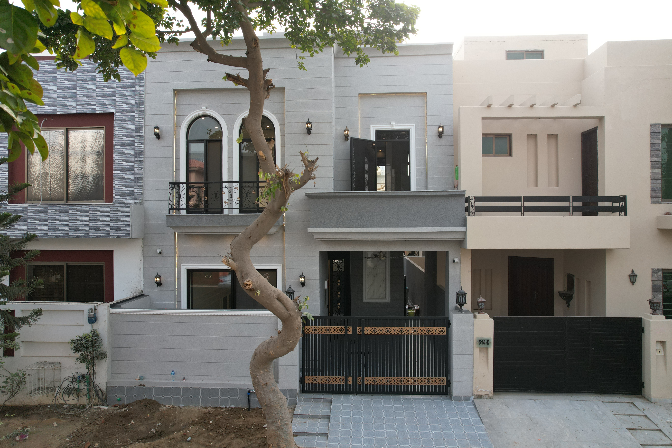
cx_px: 336
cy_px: 224
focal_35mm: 22
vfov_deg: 57.2
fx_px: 411
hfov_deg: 78.6
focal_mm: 8.38
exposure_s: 1/400
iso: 100
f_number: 2.8
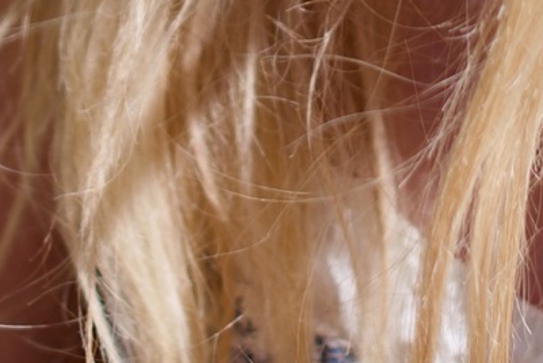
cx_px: 217
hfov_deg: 6.9
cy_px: -497
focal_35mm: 299
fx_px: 4513
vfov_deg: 4.5
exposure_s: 1/4000
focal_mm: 50
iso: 100
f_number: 2
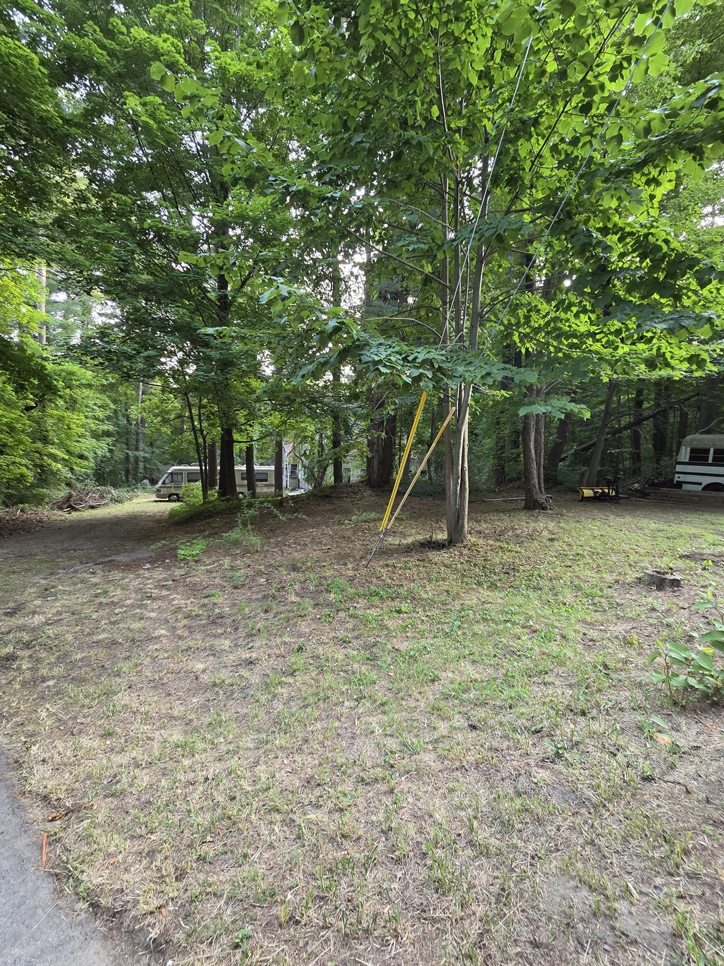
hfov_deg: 89.9
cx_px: 362
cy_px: 483
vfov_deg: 106.2
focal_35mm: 13
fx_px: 363
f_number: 2.2
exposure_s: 1/120
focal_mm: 2.2
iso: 250
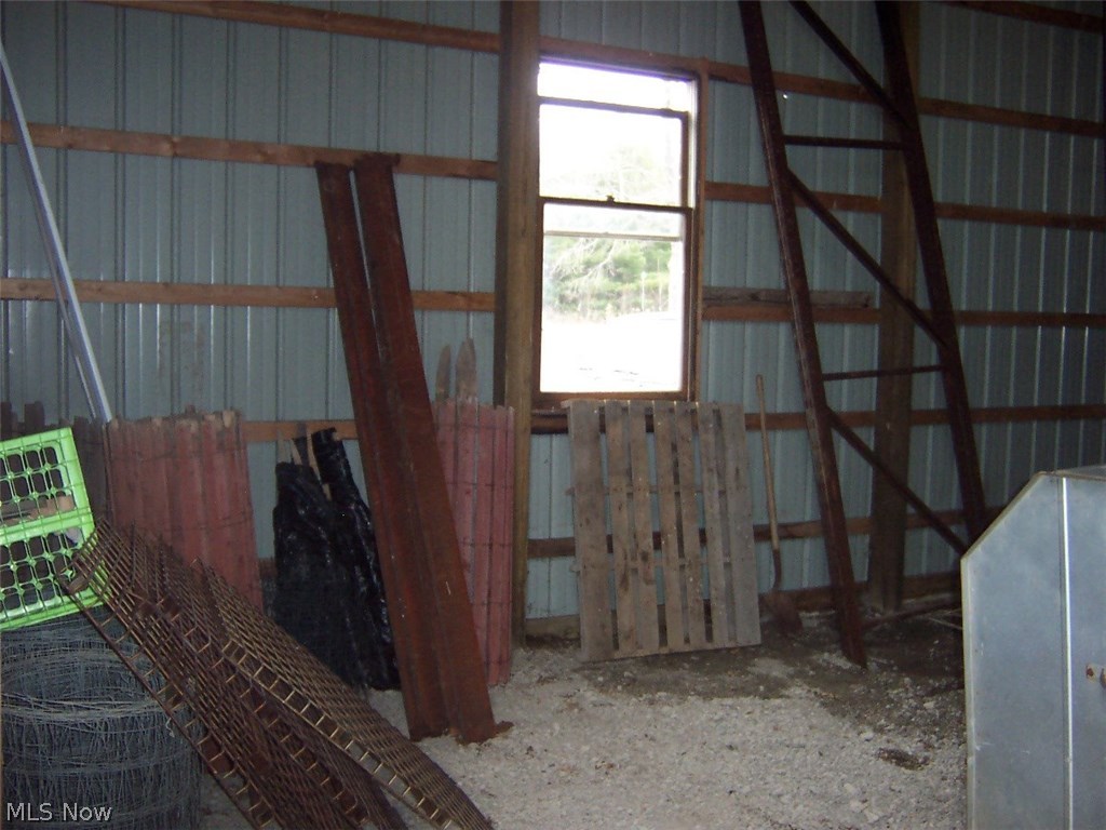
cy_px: 415
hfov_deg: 51.4
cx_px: 553
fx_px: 1150
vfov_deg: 39.7
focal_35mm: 36
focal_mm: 5.6
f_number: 2.4
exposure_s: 1/60
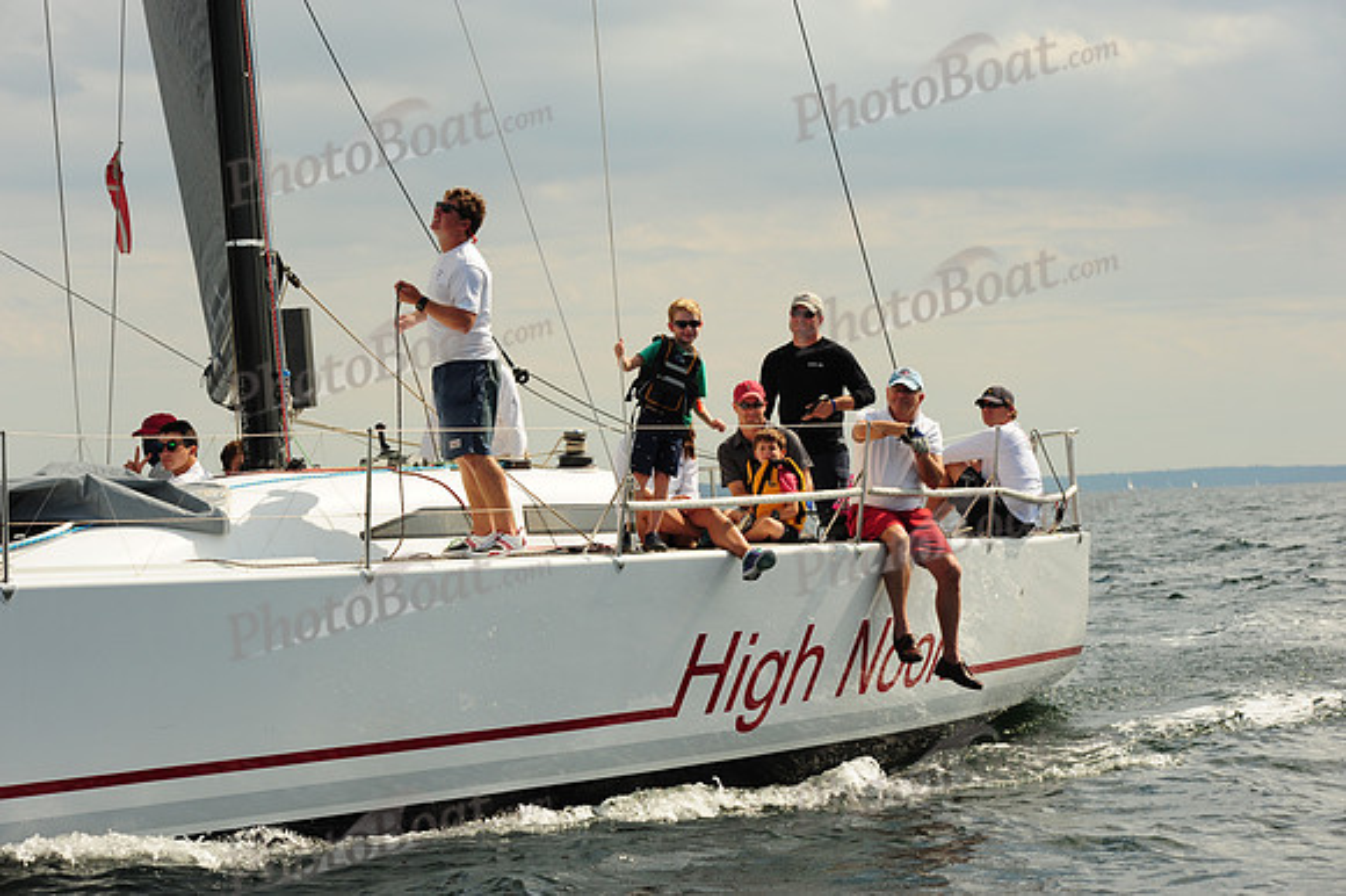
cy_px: 448
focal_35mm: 100
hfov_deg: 20.4
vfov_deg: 13.7
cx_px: 673
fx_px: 3737
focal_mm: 100
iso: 320
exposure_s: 1/1250
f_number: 8
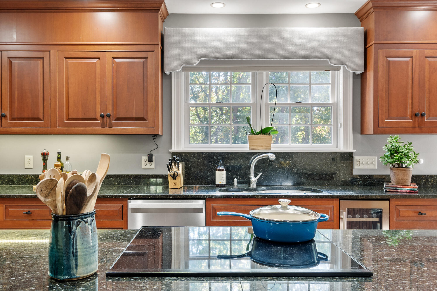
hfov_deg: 60.3
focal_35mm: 31
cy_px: 146
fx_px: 376
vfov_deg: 42.3
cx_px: 218
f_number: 8
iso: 320
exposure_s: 1.3
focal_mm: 21
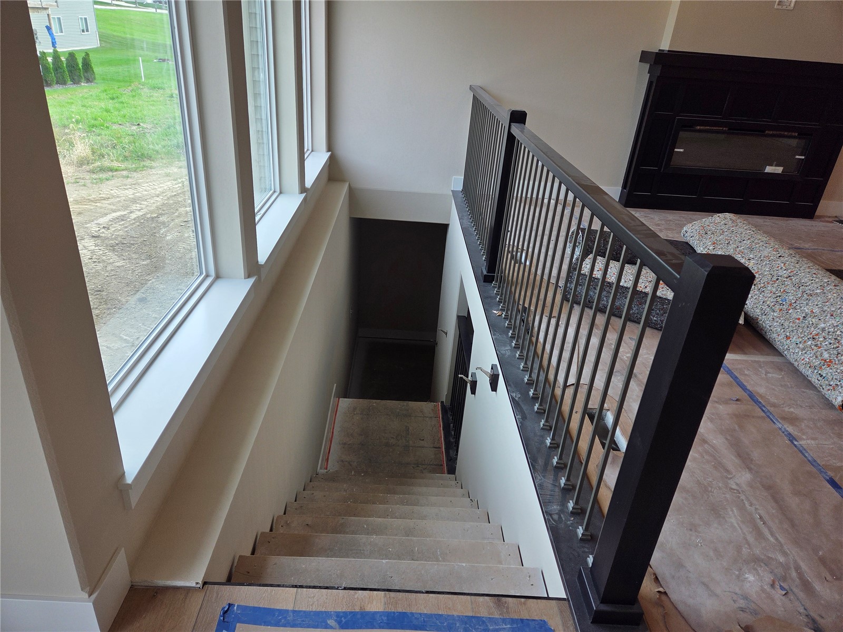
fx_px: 560
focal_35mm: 23
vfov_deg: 58.9
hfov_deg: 73.9
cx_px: 422
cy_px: 316
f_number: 1.8
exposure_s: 1/120
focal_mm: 5.4
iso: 32
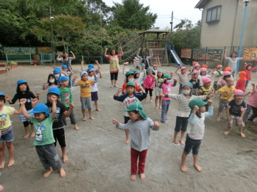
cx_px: 128
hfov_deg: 71.6
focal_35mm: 24
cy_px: 96
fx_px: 178
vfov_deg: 56.8
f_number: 3
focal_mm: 4.24
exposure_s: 1/640
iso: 80
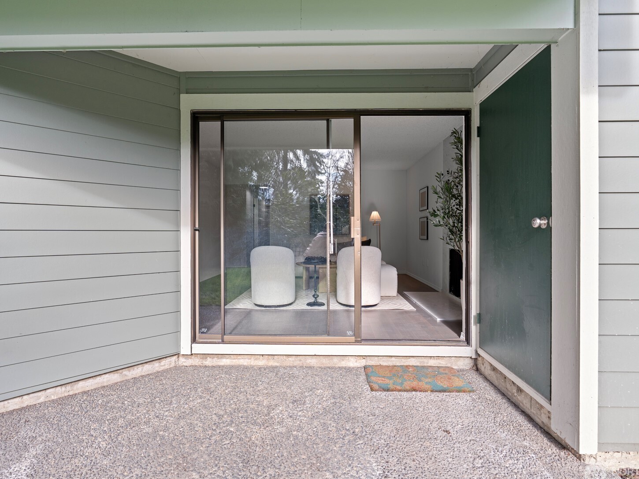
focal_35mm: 18
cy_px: 242
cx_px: 318
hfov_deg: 87.7
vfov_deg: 71.6
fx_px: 332
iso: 400
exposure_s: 1/160
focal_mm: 16
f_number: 4
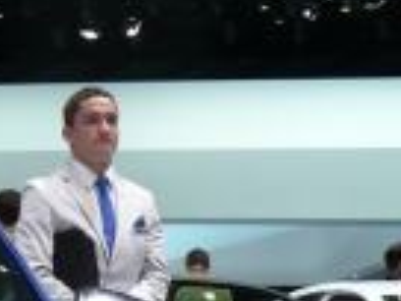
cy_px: 496
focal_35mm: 154
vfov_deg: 9.3
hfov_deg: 11.7
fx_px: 1784
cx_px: -363
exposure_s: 1/200
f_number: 4
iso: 100
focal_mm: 7.4
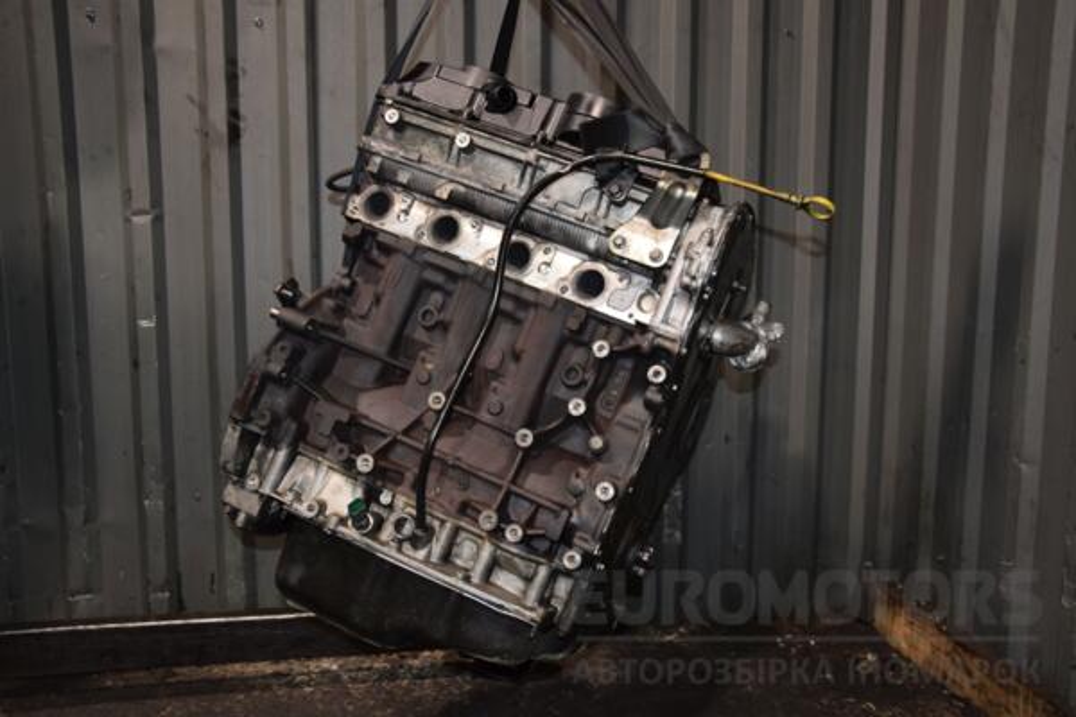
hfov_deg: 57.2
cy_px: 358
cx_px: 538
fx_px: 986
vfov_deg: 40.0
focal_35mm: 33
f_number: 5
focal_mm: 22
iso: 800
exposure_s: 1/60
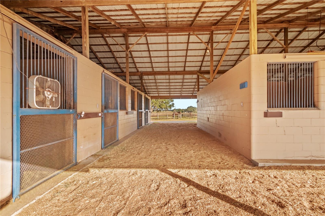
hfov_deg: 100.4
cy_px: 108
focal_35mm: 15
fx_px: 135
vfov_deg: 77.3
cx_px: 162
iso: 100
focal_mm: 10
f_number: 9
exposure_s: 1/40
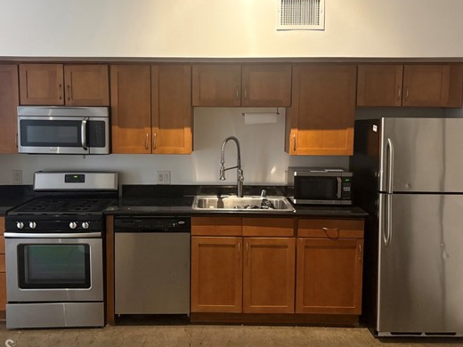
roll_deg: +0.3
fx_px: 428
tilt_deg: -5.0
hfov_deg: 56.7
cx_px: 210
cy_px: 147
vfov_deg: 44.0
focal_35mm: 32
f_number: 1.6
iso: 500
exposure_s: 1/40
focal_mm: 5.96
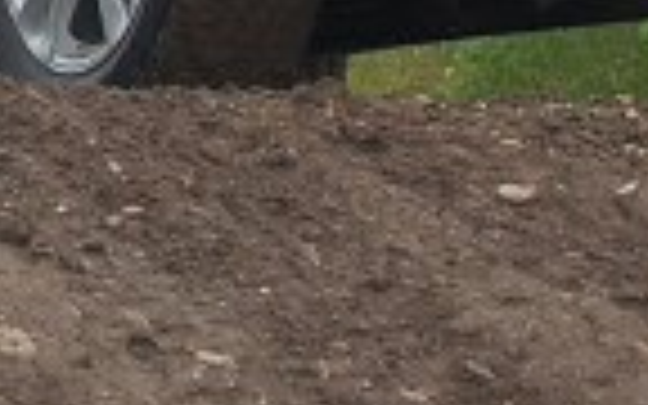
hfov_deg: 7.2
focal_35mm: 283
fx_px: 4998
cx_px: -441
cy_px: -601
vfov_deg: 4.5
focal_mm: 26
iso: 200
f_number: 5.6
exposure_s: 1/500
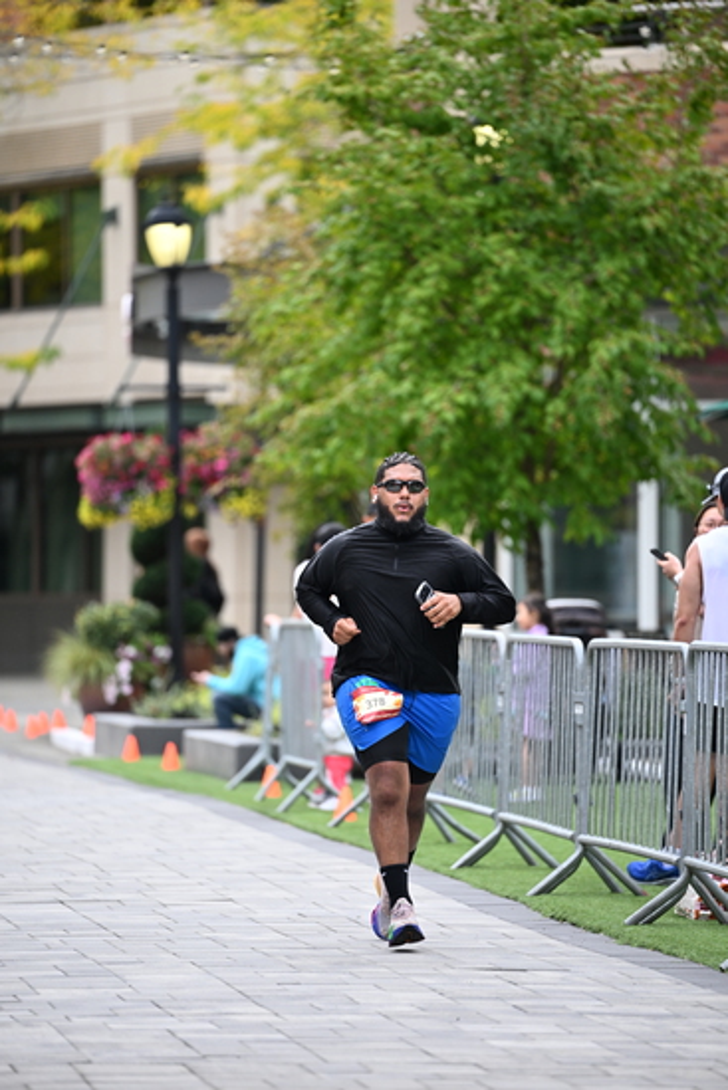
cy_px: 545
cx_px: 364
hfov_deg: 6.9
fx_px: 6062
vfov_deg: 10.3
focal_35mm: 200
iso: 640
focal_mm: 200
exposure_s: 1/2000
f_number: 2.8
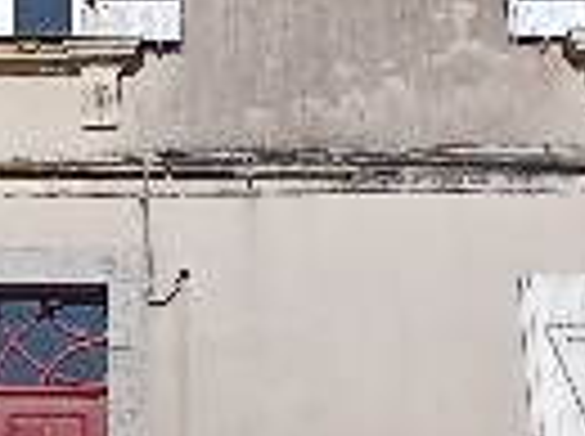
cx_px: 40
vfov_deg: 17.5
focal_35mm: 84
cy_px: 234
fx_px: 1417
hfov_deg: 22.7
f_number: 2.2
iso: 50
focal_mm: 1.4
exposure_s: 1/2304
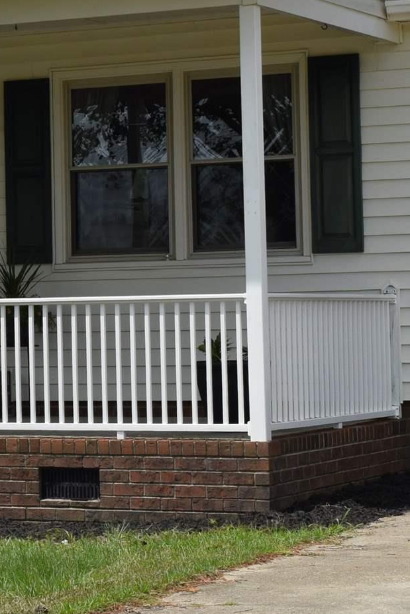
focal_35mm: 149
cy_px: 179
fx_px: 2544
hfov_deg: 8.9
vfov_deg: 13.7
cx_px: -252
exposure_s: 1/400
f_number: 10
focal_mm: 30
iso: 200
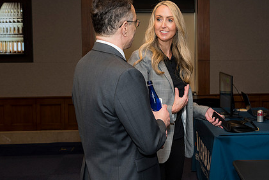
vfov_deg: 21.9
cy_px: 92
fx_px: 463
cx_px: 171
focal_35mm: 62
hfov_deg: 32.2
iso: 800
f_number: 5
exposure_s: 1/125
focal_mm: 45
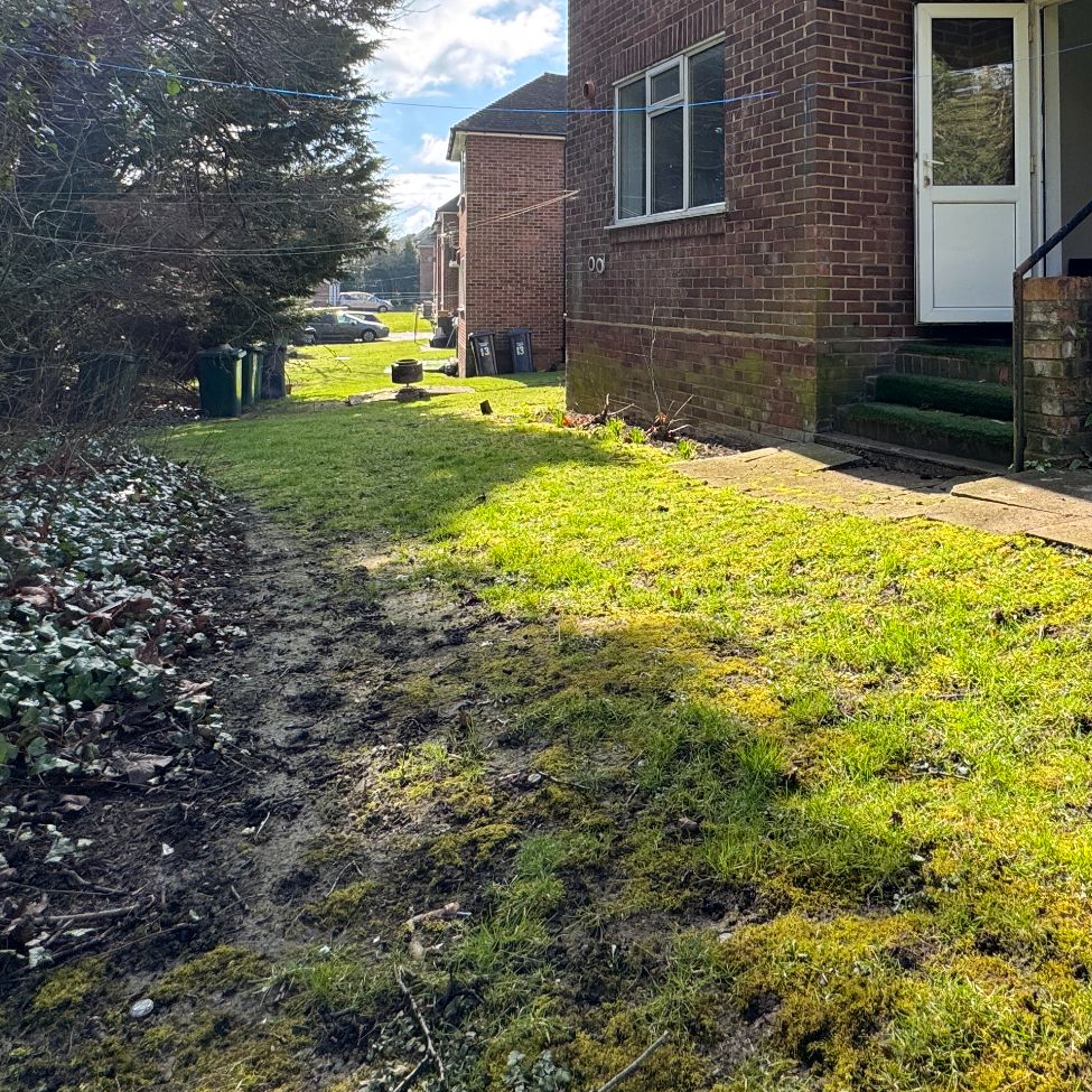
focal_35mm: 26
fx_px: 928
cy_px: 270
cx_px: 672
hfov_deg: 60.3
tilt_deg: +2.2
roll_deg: +0.0
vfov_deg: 57.8
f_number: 2.2
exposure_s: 1/501
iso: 40
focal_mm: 2.22
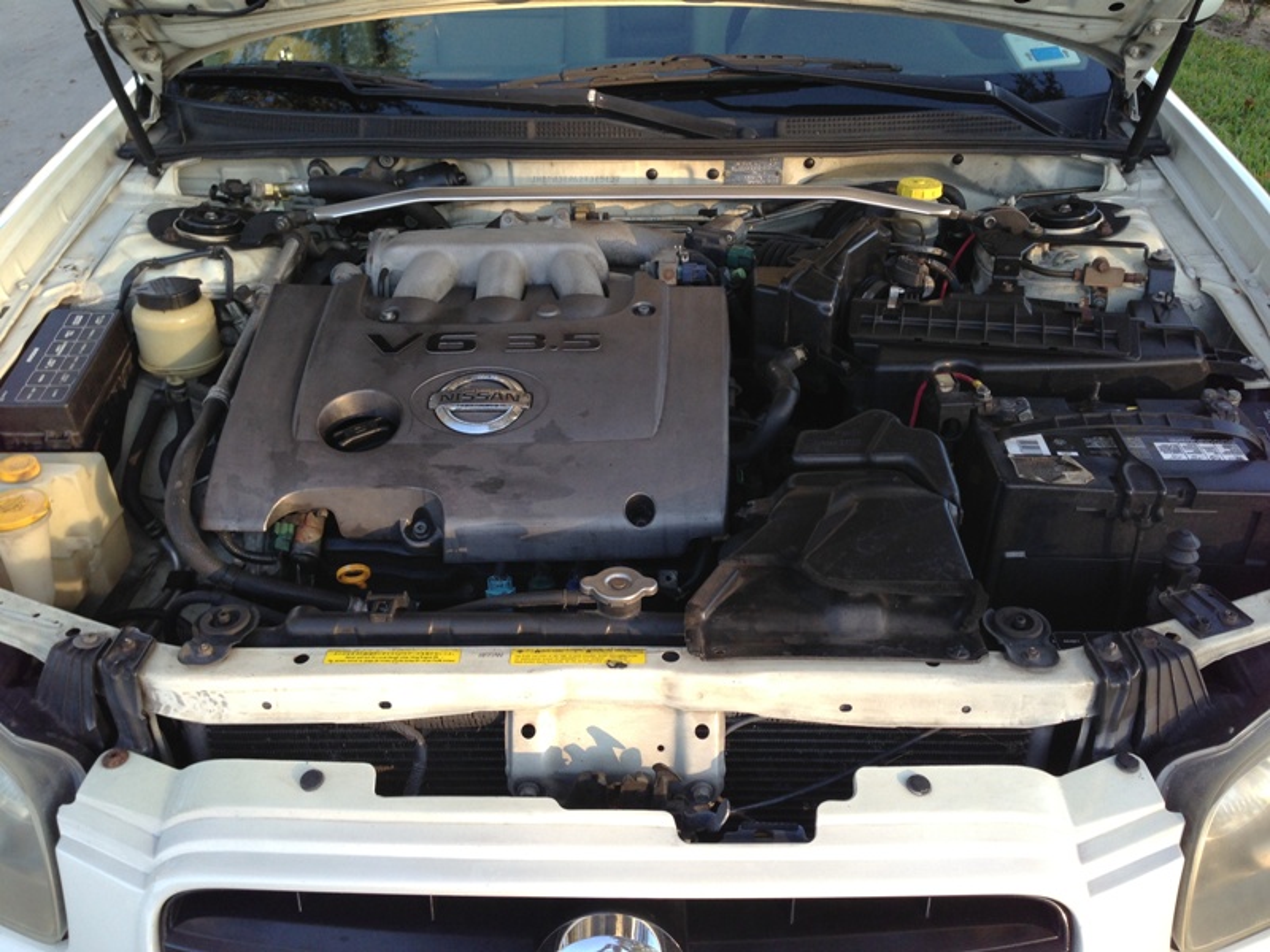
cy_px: 476
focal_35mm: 33
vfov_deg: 42.9
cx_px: 635
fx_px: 1211
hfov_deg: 55.4
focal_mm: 4.13
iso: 64
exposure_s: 1/120
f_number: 2.4
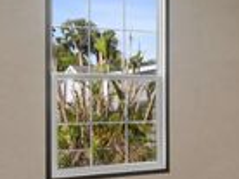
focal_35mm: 67
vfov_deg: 21.8
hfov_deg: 26.7
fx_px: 462
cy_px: 74
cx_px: 263
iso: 320
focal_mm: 10
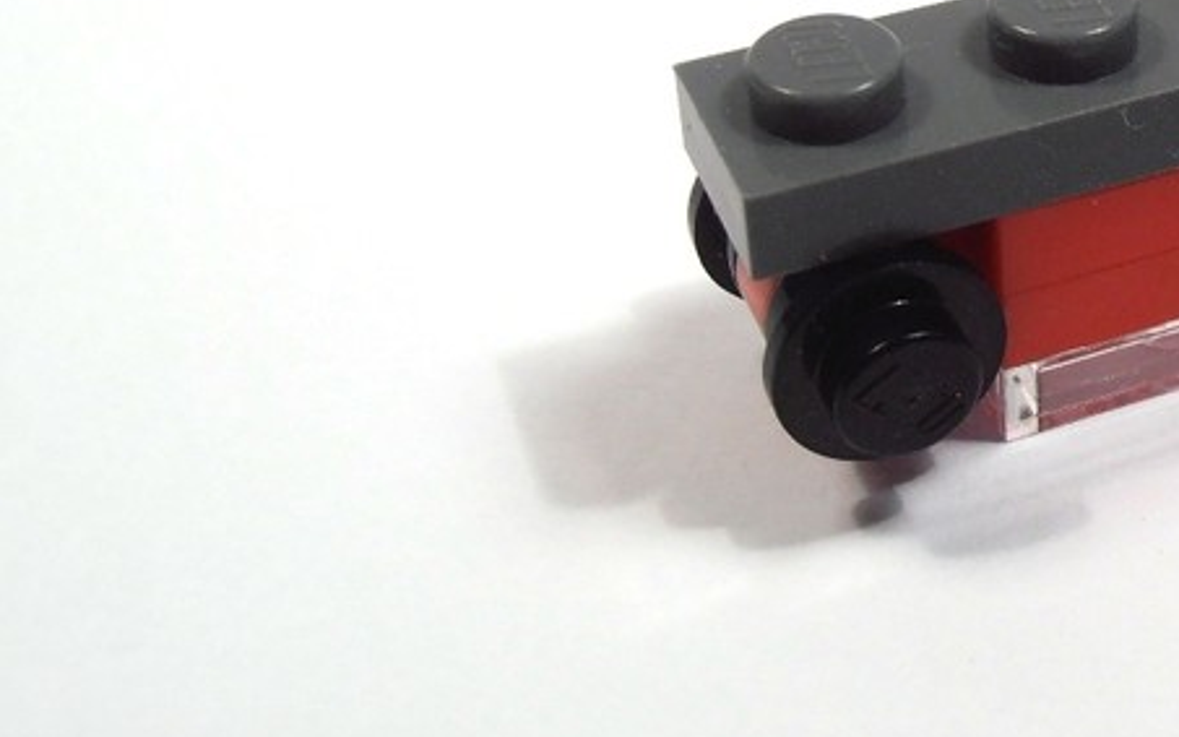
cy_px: 129
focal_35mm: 78
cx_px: 1169
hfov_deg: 25.2
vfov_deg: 16.6
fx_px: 2506
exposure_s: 1/80
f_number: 3.9
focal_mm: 6.61
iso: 80
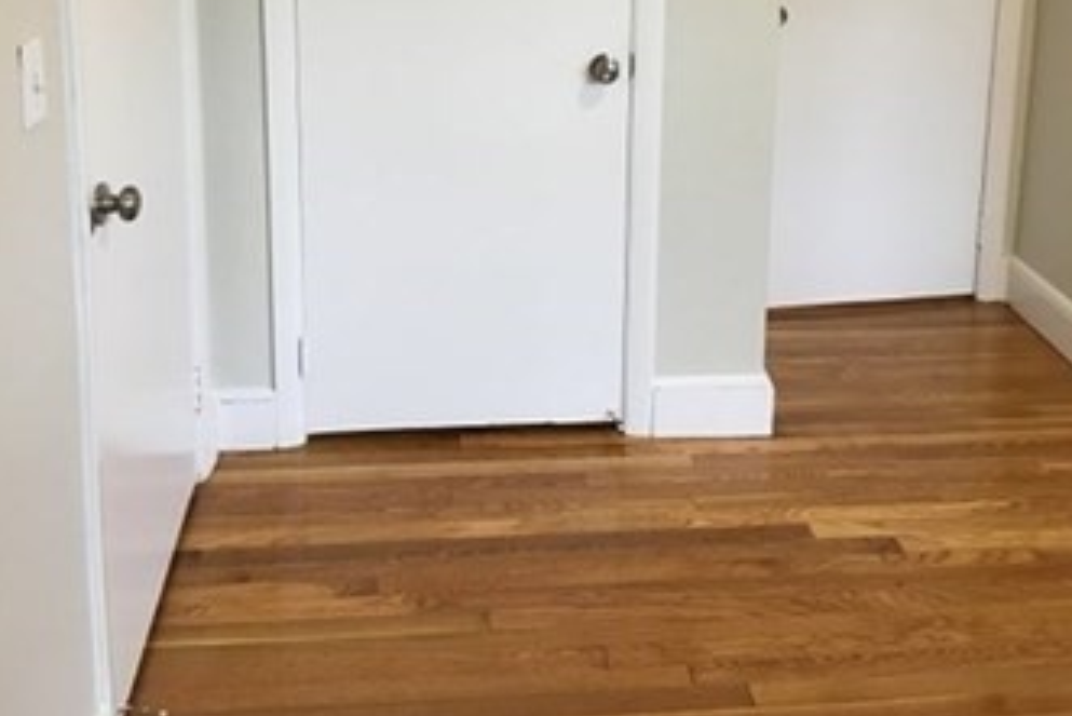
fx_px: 1221
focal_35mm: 41
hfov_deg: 47.4
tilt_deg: -9.8
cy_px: -3
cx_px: 534
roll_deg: -0.1
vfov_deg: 30.3
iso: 80
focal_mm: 4.15
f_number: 2.2
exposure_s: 1/30
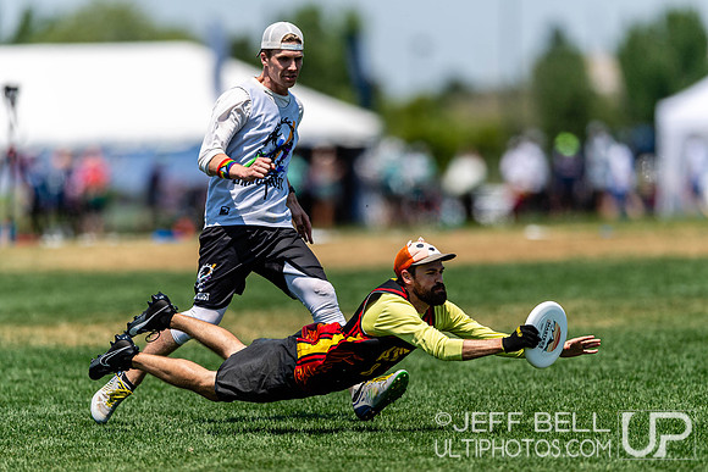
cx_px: 350
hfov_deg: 3.6
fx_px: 11226
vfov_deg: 2.4
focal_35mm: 571
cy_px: 266
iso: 100
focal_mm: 400
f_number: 2.8
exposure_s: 1/3200
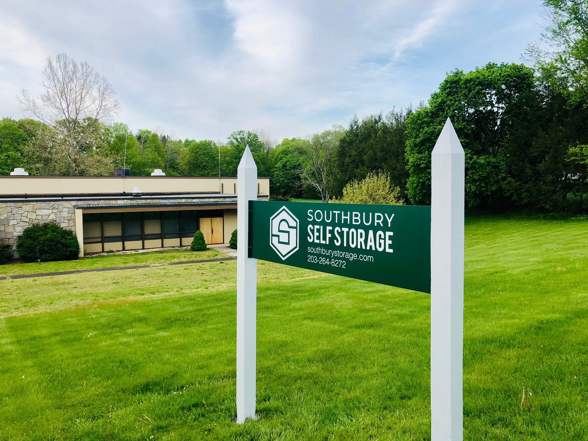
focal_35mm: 28
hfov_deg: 63.4
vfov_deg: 49.7
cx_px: 294
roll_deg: +0.3
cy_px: 220
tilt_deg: -3.8
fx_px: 476
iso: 20
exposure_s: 1/511
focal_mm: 4
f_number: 1.8
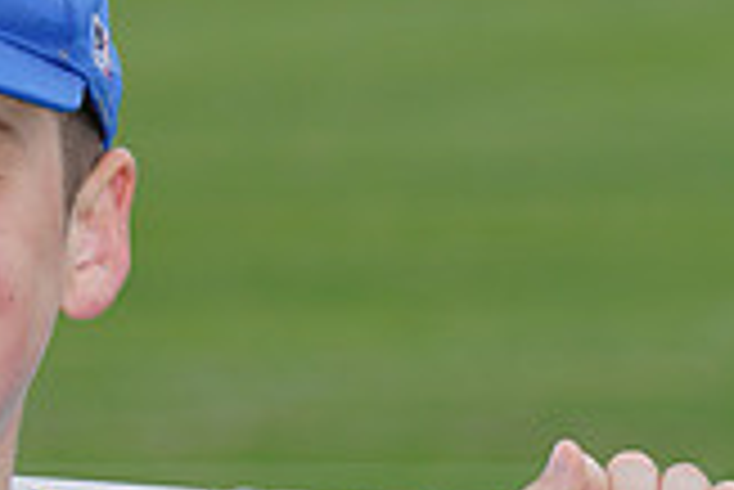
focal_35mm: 711
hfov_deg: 2.9
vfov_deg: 1.9
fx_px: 14509
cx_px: -149
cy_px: 524
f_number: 9
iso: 200
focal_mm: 200
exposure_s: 1/200
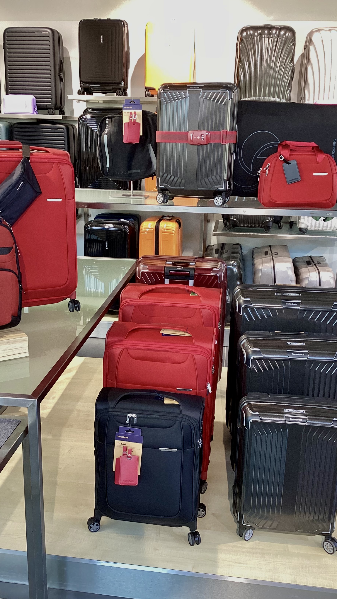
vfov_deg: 58.0
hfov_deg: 34.7
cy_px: 301
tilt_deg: -18.6
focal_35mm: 34
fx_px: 540
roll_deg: -2.2
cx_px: 160
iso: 160
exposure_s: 1/50
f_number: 2.4
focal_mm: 3.3
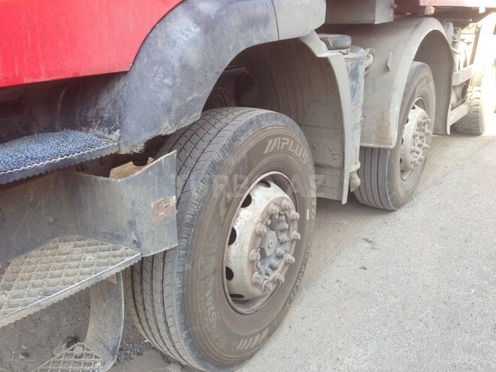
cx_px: 248
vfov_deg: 42.9
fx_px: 473
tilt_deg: -22.7
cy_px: 186
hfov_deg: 55.4
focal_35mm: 33
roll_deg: -1.4
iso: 50
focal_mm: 4.12
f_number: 2.4
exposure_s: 1/202
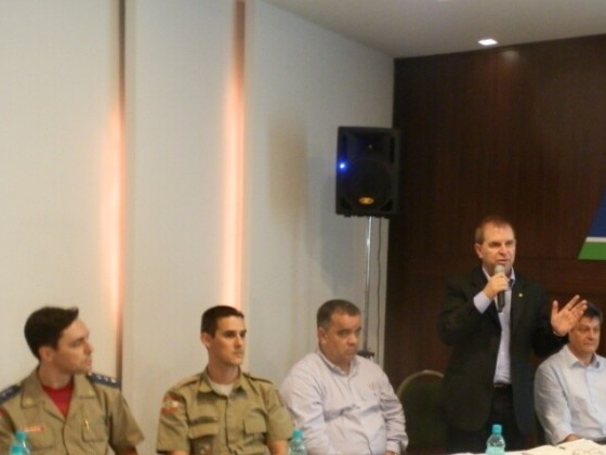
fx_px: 788
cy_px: 318
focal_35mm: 45
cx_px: 410
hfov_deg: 41.5
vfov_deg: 31.8
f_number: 3.1
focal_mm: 5
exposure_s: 1/8
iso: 320
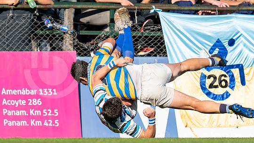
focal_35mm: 915
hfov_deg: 2.4
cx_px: 43
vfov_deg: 1.3
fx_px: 6162
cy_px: 56
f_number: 2.8
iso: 100
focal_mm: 400
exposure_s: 1/1250
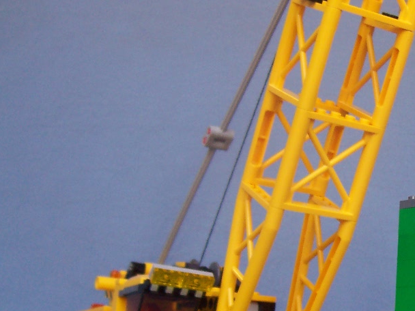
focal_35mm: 73
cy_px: 231
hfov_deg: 25.7
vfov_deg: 20.0
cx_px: 385
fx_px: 875
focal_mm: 5.6
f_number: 2.8
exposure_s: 1/125
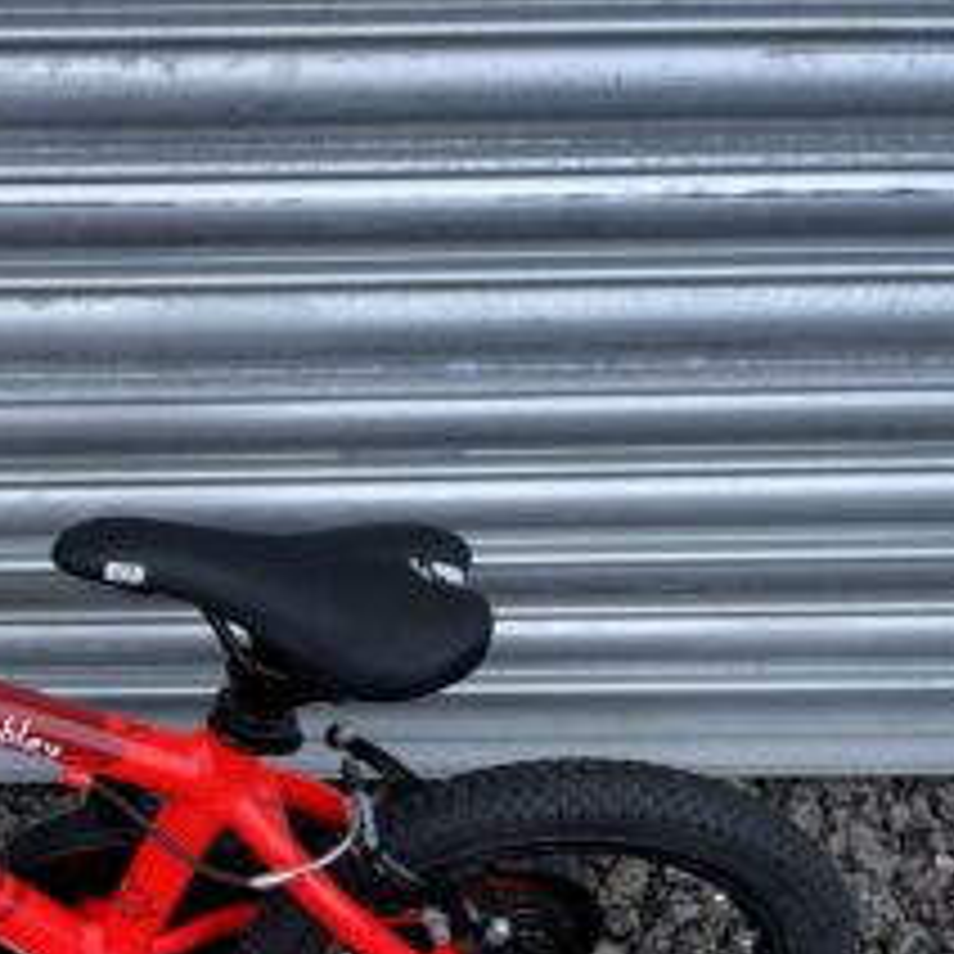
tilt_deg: -48.5
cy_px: 657
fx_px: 1621
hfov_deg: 30.3
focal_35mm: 52
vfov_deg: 32.4
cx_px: -22
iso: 32
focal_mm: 4.2
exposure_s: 1/910
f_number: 1.6
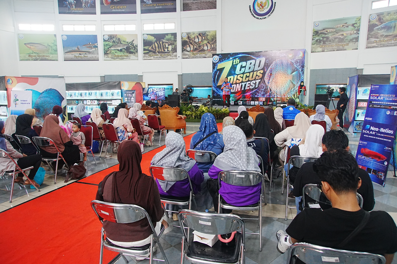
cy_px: 132
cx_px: 198
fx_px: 265
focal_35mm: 24
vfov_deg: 53.1
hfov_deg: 73.7
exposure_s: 1/200
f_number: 6.3
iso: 8000
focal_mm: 24
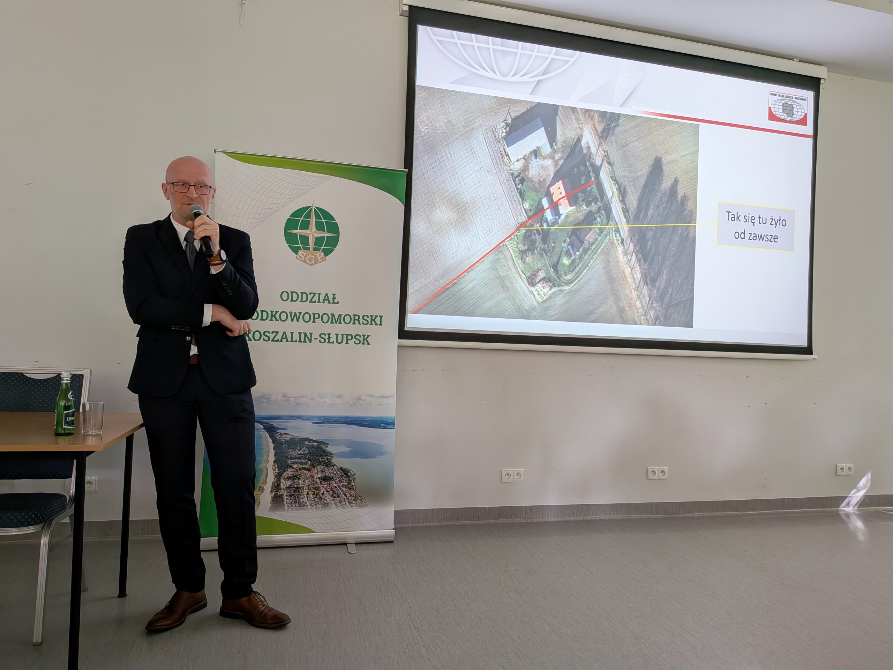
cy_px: 335
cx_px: 446
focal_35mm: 24
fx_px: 619
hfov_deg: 71.6
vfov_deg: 56.8
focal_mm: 4.53
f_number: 1.7
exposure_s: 1/16.7
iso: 33
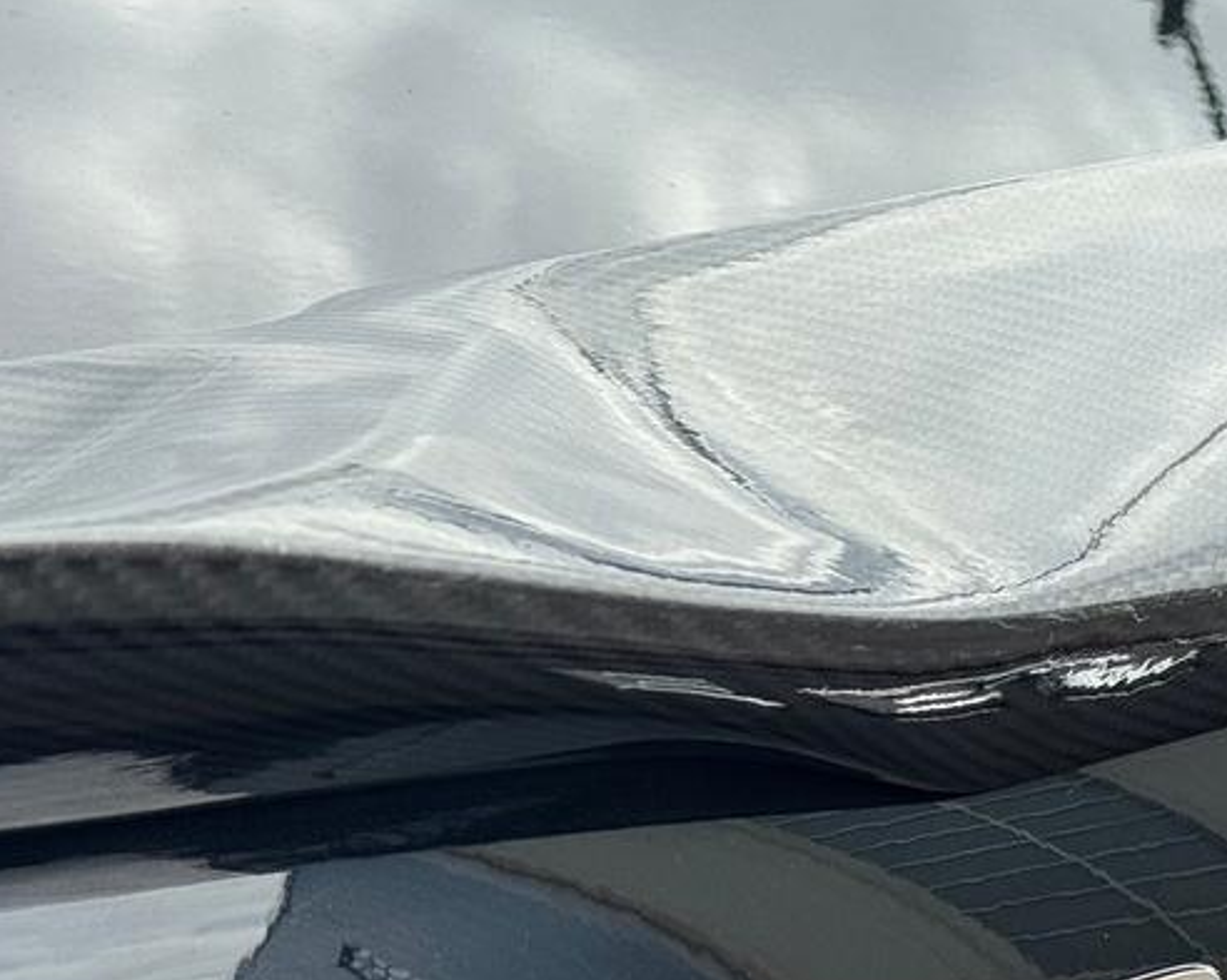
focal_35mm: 122
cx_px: 1249
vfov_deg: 12.4
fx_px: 4428
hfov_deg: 15.5
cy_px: 1087
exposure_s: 1/865
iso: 64
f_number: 1.78
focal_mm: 6.76
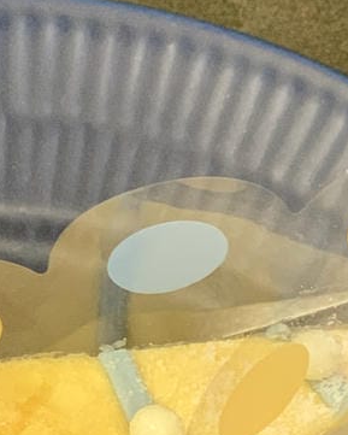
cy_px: 653
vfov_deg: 8.4
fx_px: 2895
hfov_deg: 6.9
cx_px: 22
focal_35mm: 225
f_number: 2.4
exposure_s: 1/60
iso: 250
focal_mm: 6
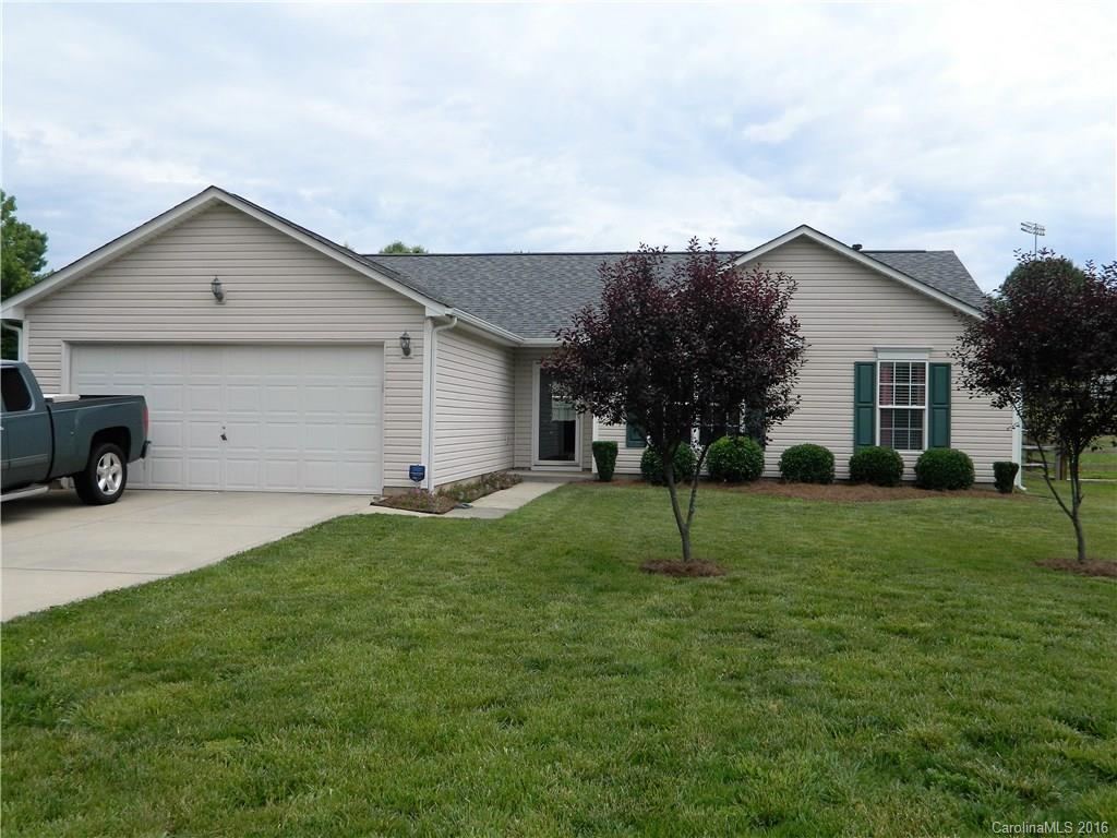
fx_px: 1000
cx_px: 558
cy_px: 419
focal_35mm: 31
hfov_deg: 58.4
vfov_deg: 45.4
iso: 80
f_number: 9.1
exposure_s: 1/160
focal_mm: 5.6
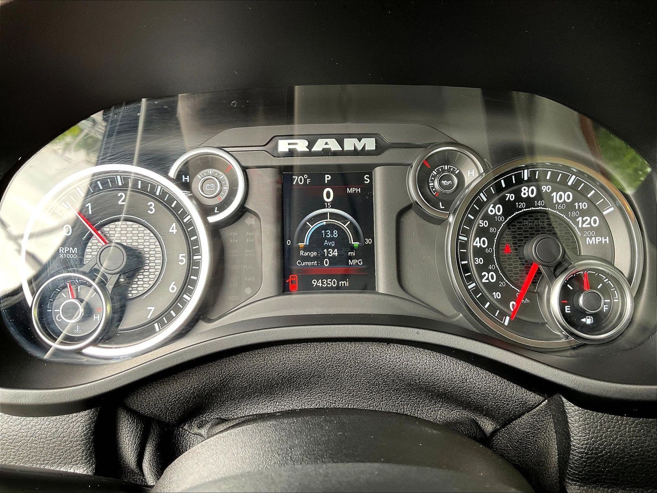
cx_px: 328
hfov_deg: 61.7
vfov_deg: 48.2
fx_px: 550
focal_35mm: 29
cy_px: 246
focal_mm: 3
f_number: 1.8
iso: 40
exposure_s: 1/60
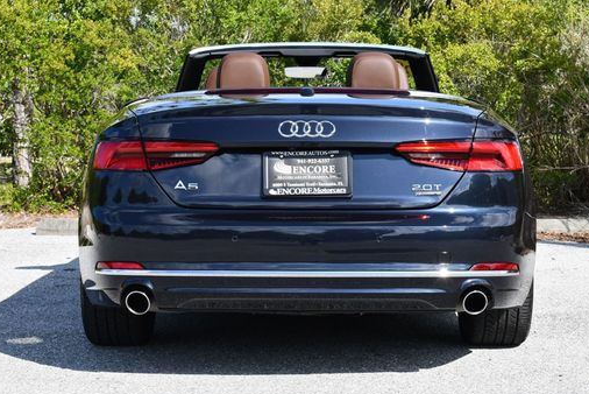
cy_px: 156
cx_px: 288
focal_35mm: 86
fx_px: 1408
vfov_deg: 15.9
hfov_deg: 23.6
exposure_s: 1/250
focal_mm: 34
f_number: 8
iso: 180
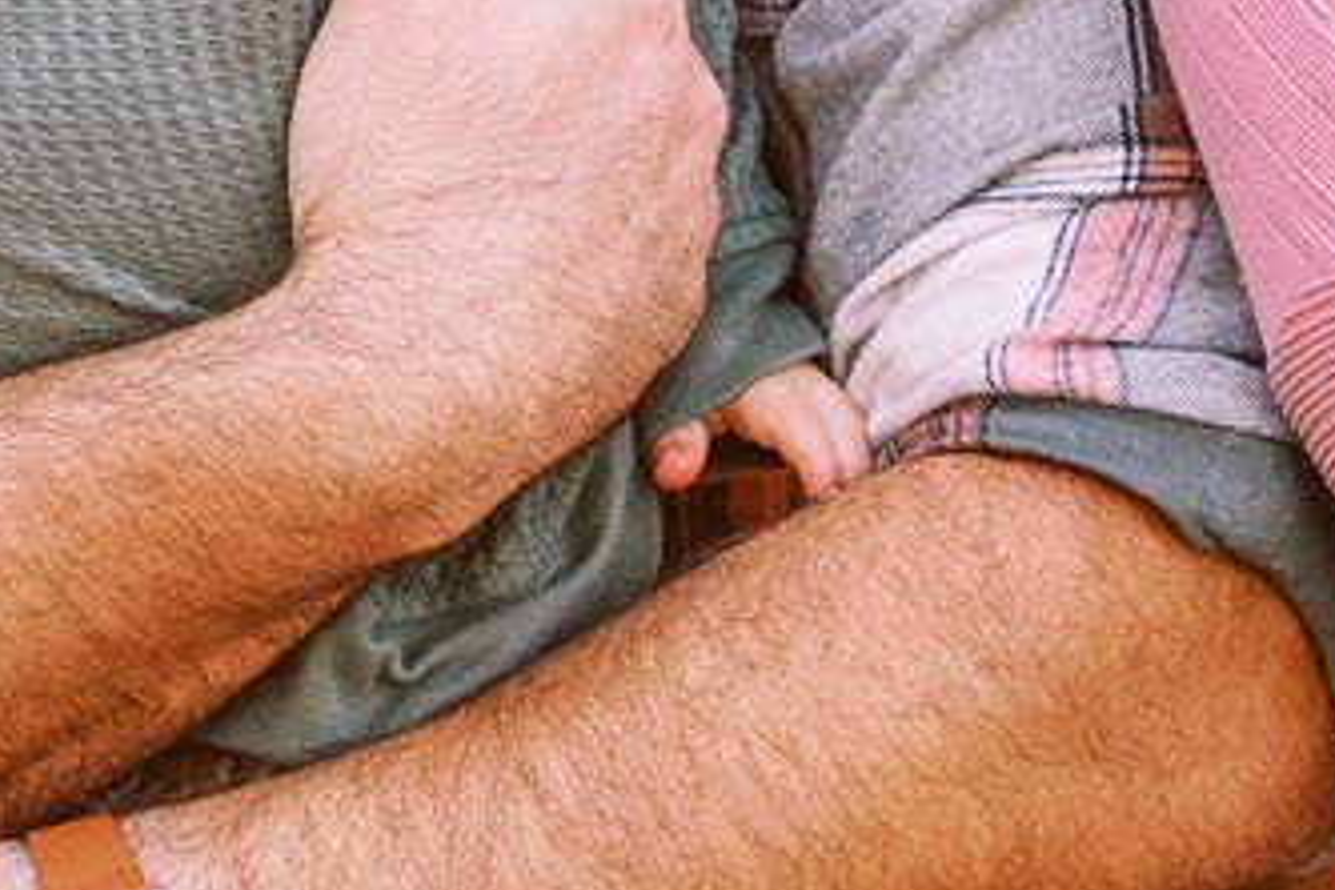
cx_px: 1980
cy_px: 639
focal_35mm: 413
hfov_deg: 5.0
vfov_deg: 3.3
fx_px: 15314
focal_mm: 55
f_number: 2.2
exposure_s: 1/500
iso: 400
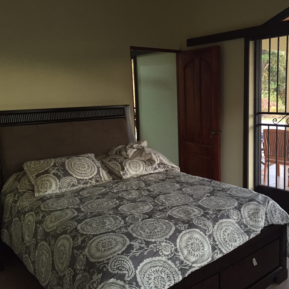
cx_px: 187
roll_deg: -0.4
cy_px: 145
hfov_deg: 46.6
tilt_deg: -8.5
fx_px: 331
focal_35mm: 35
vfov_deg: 47.2
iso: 160
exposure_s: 1/30
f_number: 2.2
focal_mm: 4.15
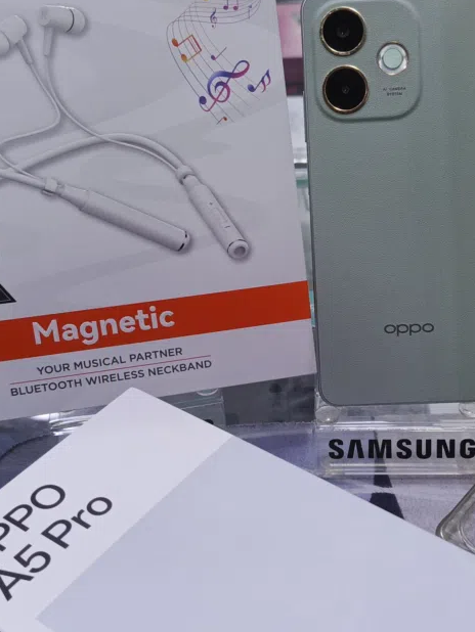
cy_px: 317
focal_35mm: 53
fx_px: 969
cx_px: 334
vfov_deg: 36.2
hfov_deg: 27.3
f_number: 1.75
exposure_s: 1/100
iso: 332
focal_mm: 5.25
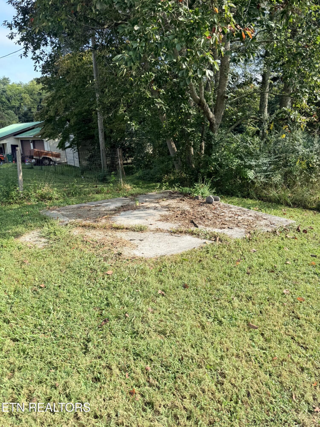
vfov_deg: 71.6
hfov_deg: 56.8
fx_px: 296
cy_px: 214
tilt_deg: -16.4
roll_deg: +1.6
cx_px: 160
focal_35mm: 24
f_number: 1.78
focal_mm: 6.76
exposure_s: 1/1770
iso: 80
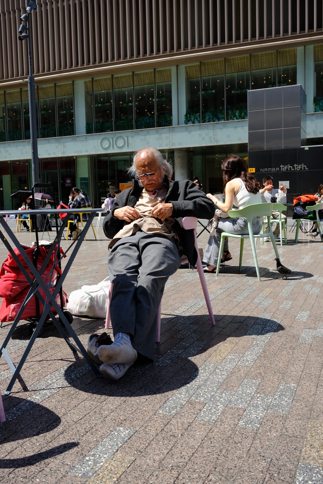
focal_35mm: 35
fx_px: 471
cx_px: 162
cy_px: 242
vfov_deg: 54.4
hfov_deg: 37.9
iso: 250
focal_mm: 23
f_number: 5
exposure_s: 1/1000
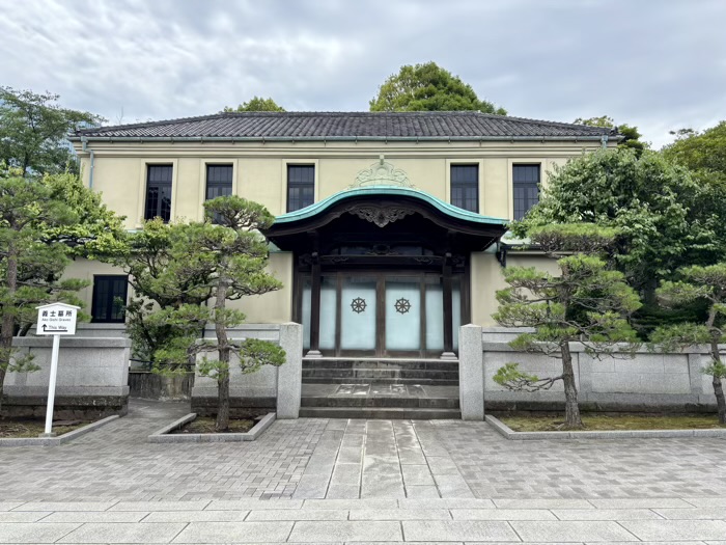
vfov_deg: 53.1
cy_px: 272
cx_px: 363
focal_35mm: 26
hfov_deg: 67.3
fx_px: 545
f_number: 1.6
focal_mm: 5.96
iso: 50
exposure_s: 1/1543
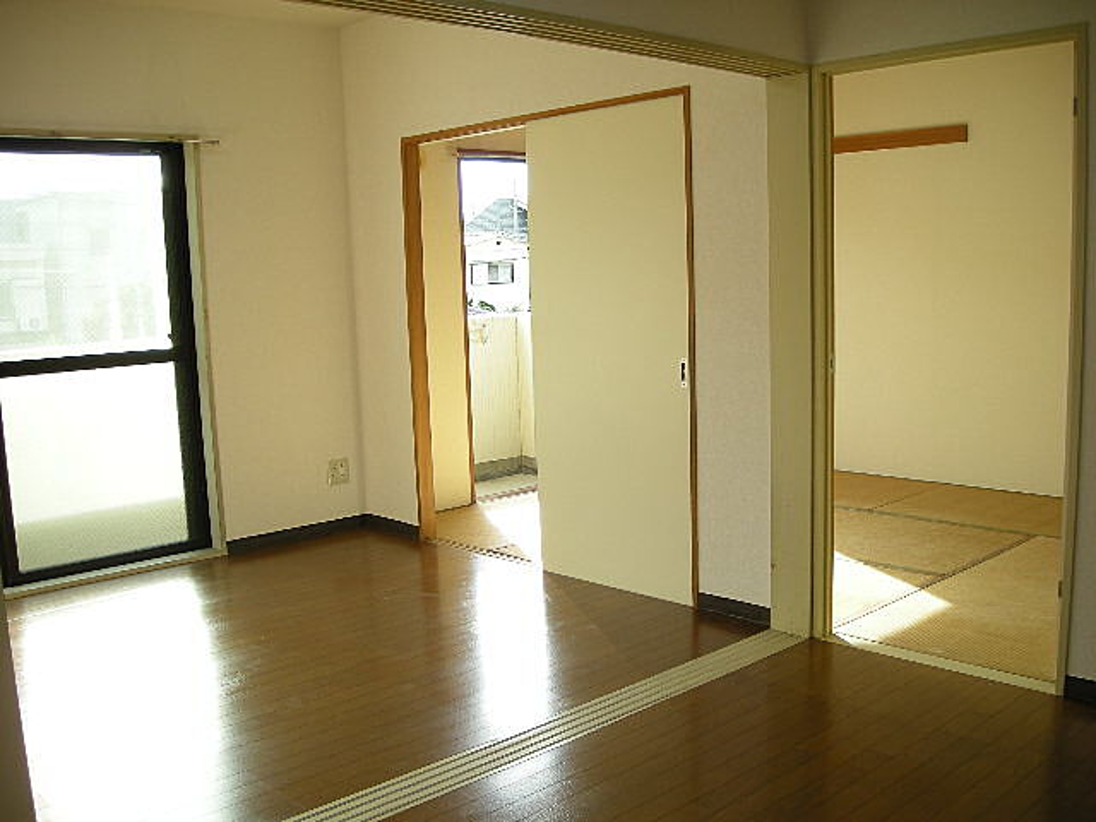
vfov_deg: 40.7
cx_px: 548
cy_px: 411
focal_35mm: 35
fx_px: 1108
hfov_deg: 52.6
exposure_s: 1/96
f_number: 2.8
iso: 50
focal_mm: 5.7
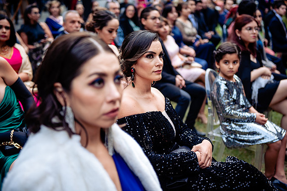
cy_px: 96
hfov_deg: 35.6
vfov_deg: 24.2
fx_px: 447
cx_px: 144
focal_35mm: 56
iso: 320
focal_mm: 56
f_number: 2.8
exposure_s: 1/160
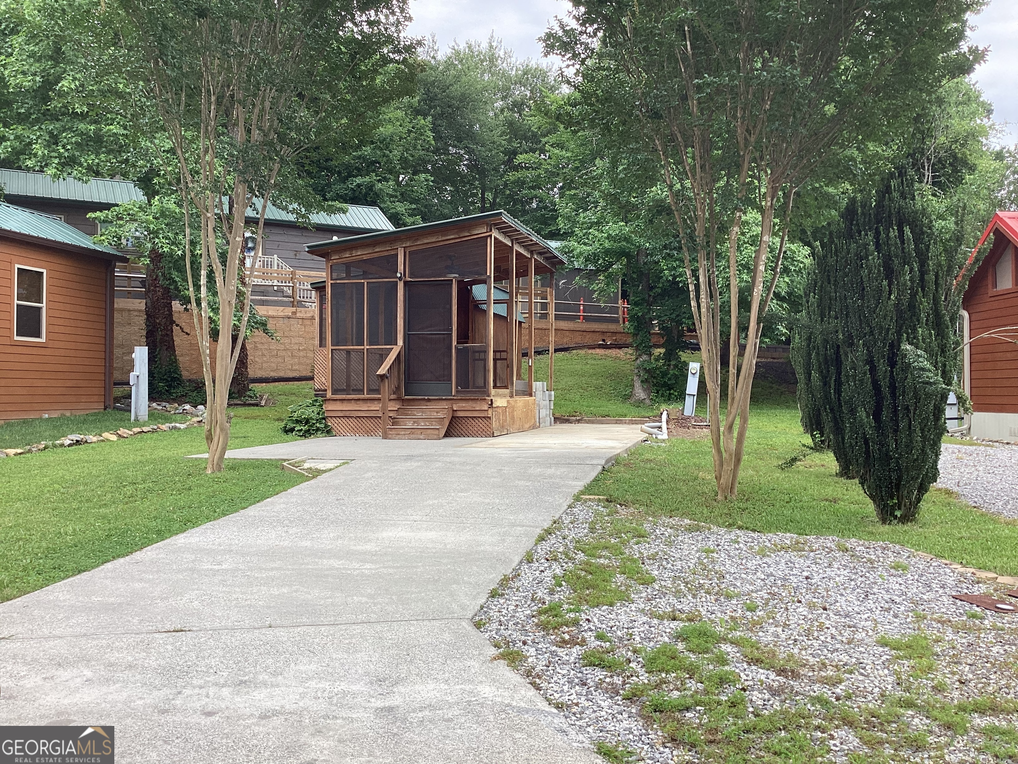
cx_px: 509
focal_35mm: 31
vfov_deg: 45.4
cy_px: 382
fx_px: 912
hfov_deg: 58.4
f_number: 2.4
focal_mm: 3.3
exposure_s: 1/185
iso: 25
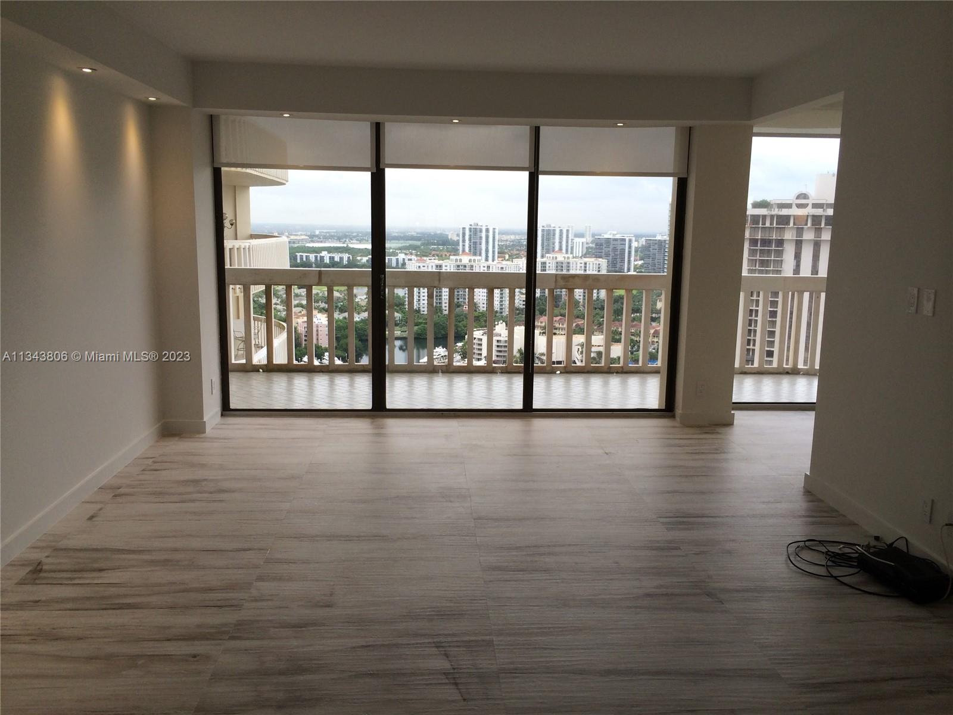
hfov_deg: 60.0
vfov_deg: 46.8
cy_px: 358
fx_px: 826
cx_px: 476
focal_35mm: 30
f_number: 2.2
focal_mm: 4.12
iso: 50
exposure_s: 1/204
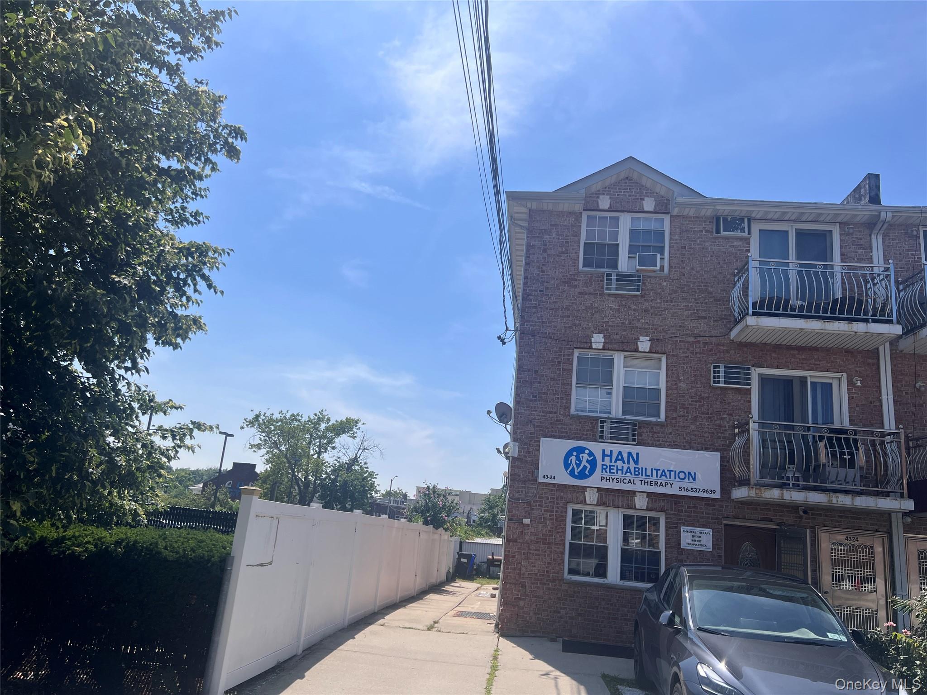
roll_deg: -5.6
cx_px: 464
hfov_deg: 67.3
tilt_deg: +13.2
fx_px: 696
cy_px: 348
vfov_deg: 53.1
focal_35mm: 26
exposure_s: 1/8000
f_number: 1.5
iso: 50
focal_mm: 5.7
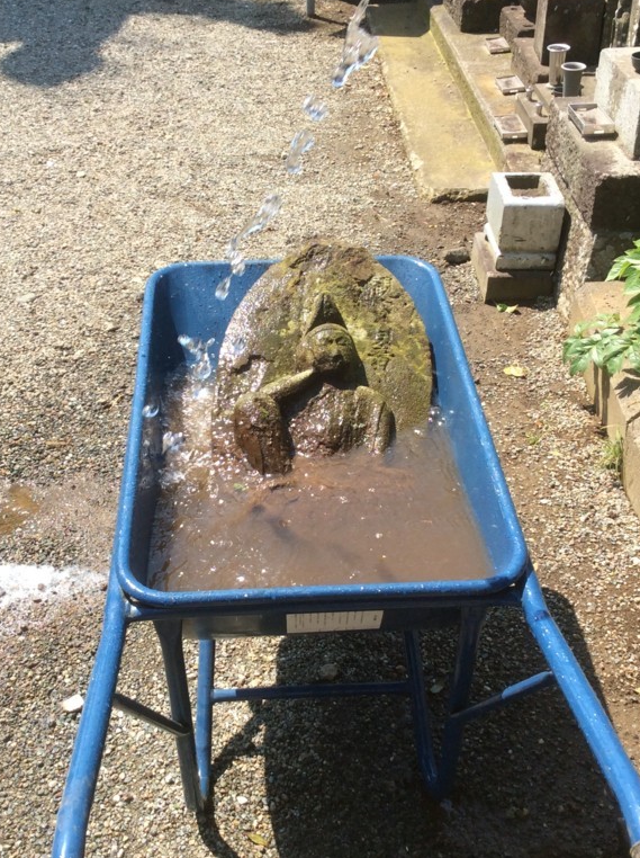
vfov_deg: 43.9
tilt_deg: -34.6
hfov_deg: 33.5
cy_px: 404
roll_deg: +4.6
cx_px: 304
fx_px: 1063
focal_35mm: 43
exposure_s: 1/673
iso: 32
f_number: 2.4
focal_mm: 3.3
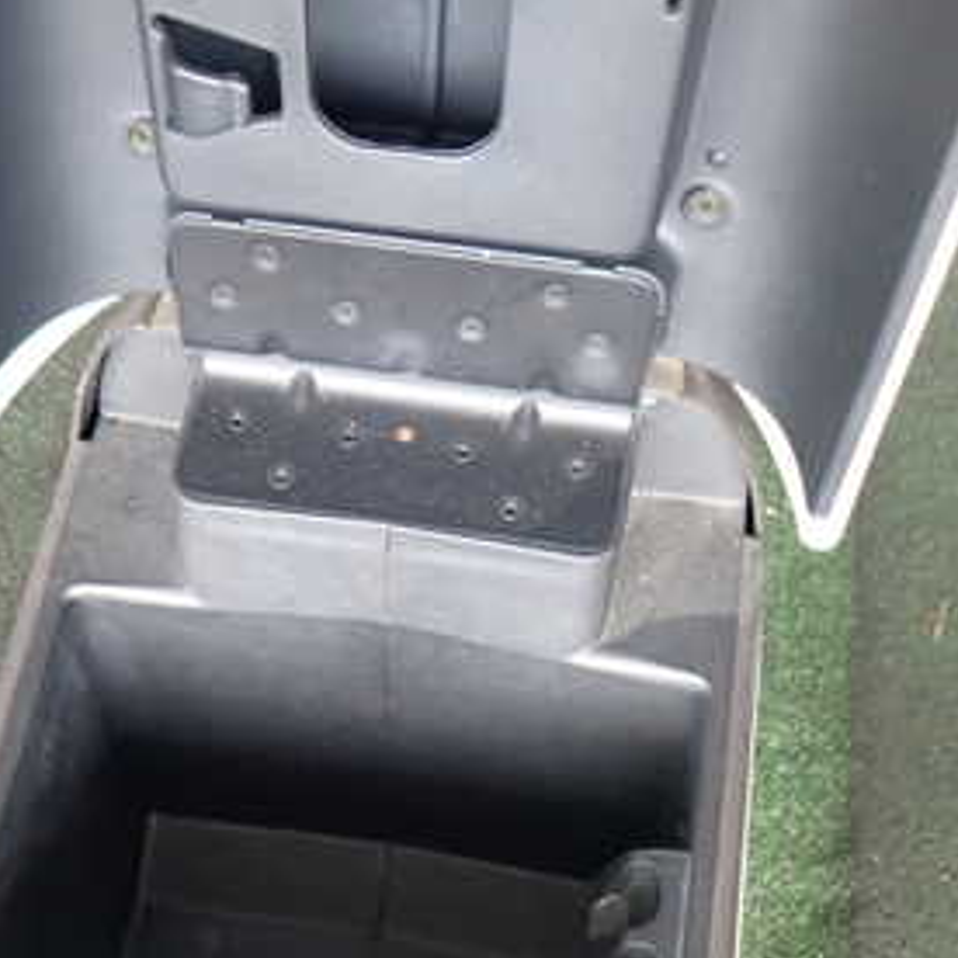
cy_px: 694
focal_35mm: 48
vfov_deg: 34.7
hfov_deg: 35.3
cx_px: 392
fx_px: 1503
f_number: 2
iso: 250
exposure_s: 1/30
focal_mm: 4.5
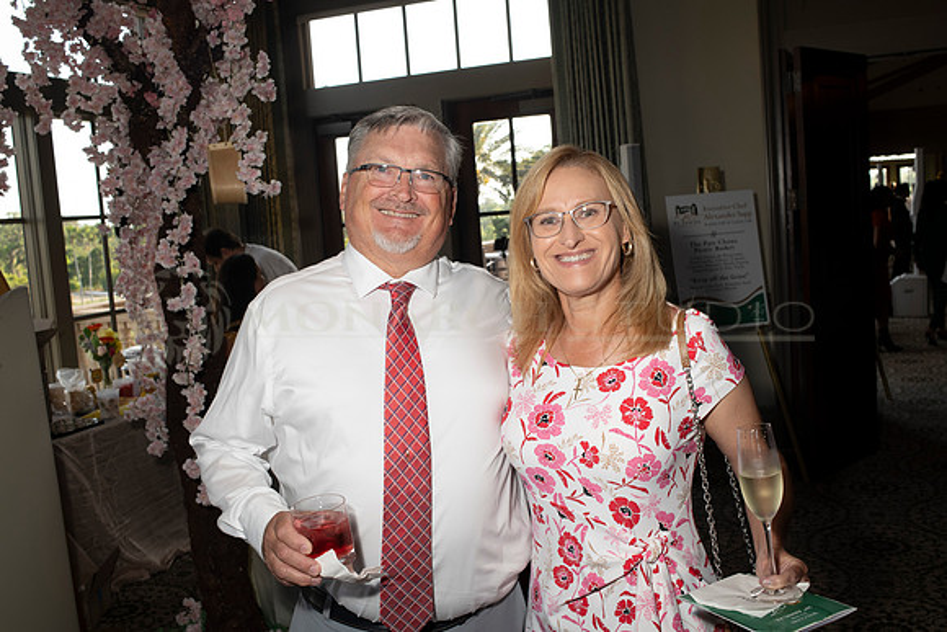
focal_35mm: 35
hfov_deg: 54.4
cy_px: 316
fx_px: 921
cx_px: 474
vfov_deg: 37.9
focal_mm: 35
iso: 640
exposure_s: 1/80
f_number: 8
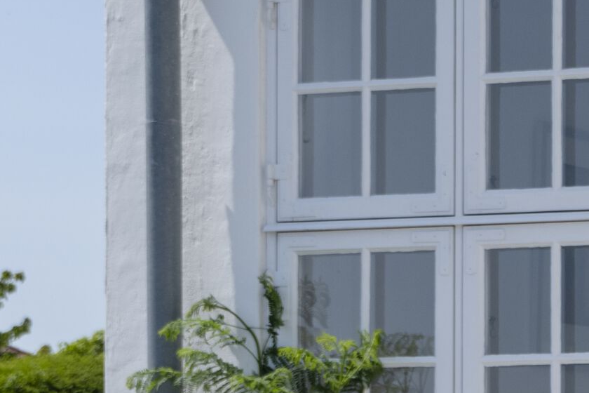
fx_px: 2945
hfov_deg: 10.8
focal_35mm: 180
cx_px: 1032
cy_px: 951
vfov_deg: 7.2
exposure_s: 1/1600
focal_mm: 35
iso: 100
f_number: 5
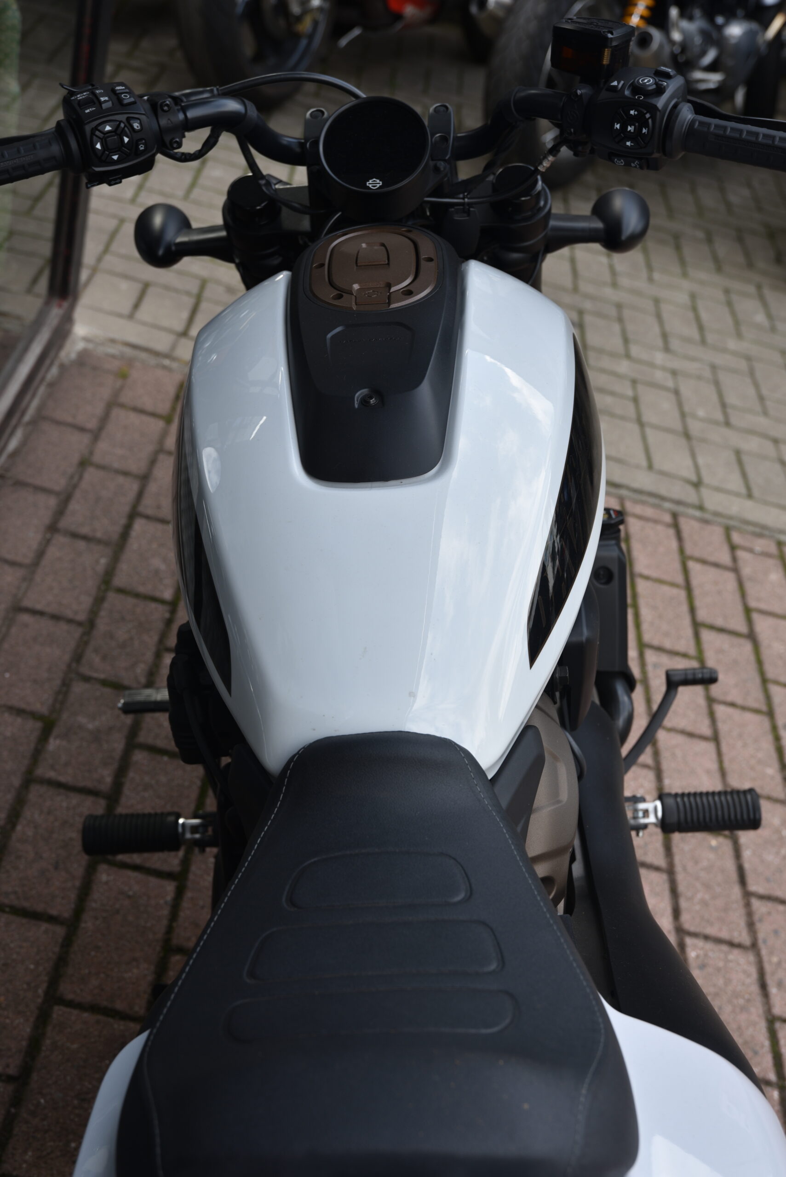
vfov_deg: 41.1
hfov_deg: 28.1
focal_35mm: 48
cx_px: 393
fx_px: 1570
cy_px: 588
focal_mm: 48
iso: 100
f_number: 5.6
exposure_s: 1/125
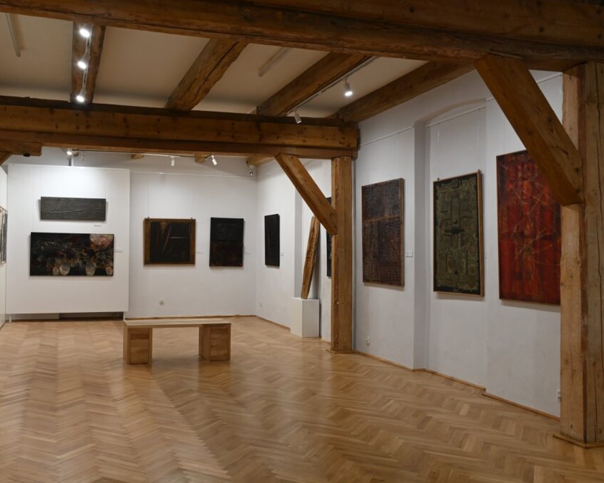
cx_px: 239
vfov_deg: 44.5
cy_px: 241
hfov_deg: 53.8
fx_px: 590
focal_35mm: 33
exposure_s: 1/4
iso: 640
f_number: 11
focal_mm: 29
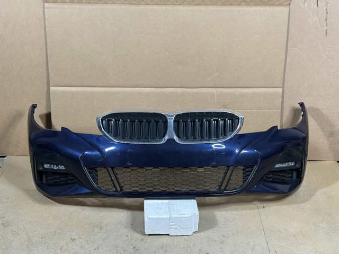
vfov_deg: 30.2
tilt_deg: -25.1
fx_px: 470
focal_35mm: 48
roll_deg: -0.9
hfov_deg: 39.7
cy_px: 127
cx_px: 170
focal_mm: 6.86
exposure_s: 1/50
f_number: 1.78
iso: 250
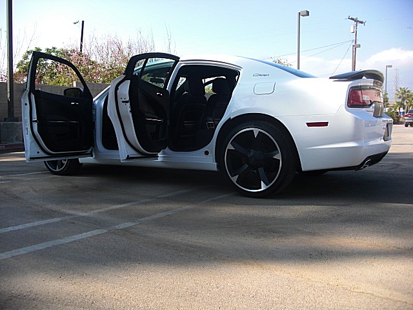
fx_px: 430
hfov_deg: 51.4
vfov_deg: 39.7
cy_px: 155
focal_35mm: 36
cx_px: 206
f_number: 2.8
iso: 50
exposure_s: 1/400
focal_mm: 6.3
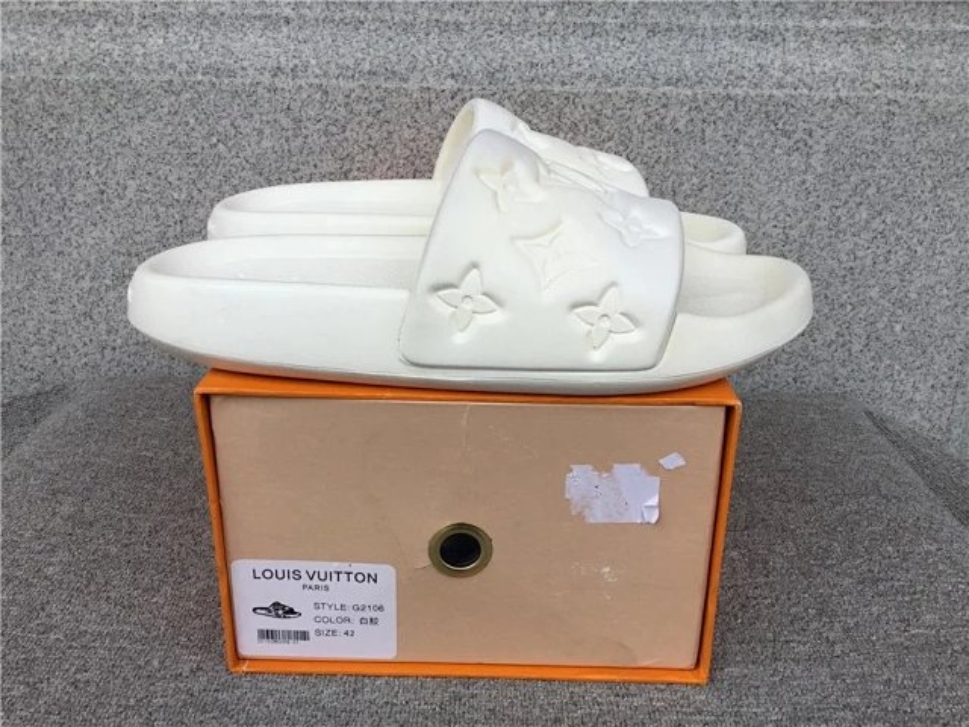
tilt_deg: -20.5
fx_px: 868
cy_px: 364
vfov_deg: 45.4
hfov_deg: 58.4
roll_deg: -0.7
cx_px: 484
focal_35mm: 31
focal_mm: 3.3
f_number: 2.4
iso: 25
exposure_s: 1/359
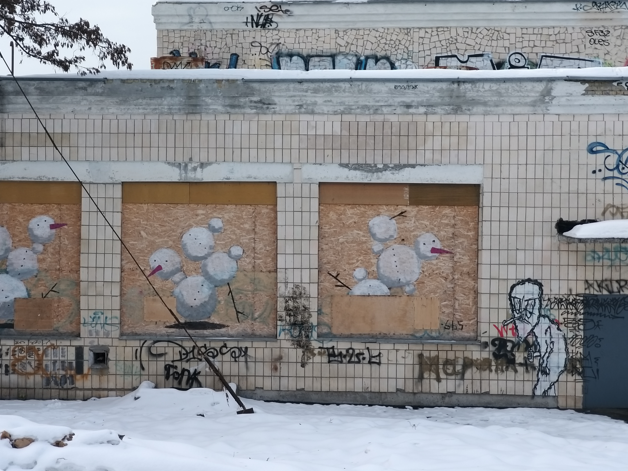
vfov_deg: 22.3
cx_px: 246
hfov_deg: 29.3
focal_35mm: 66
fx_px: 1197
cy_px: 232
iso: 40
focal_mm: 5.54
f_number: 2.4
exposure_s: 1/385
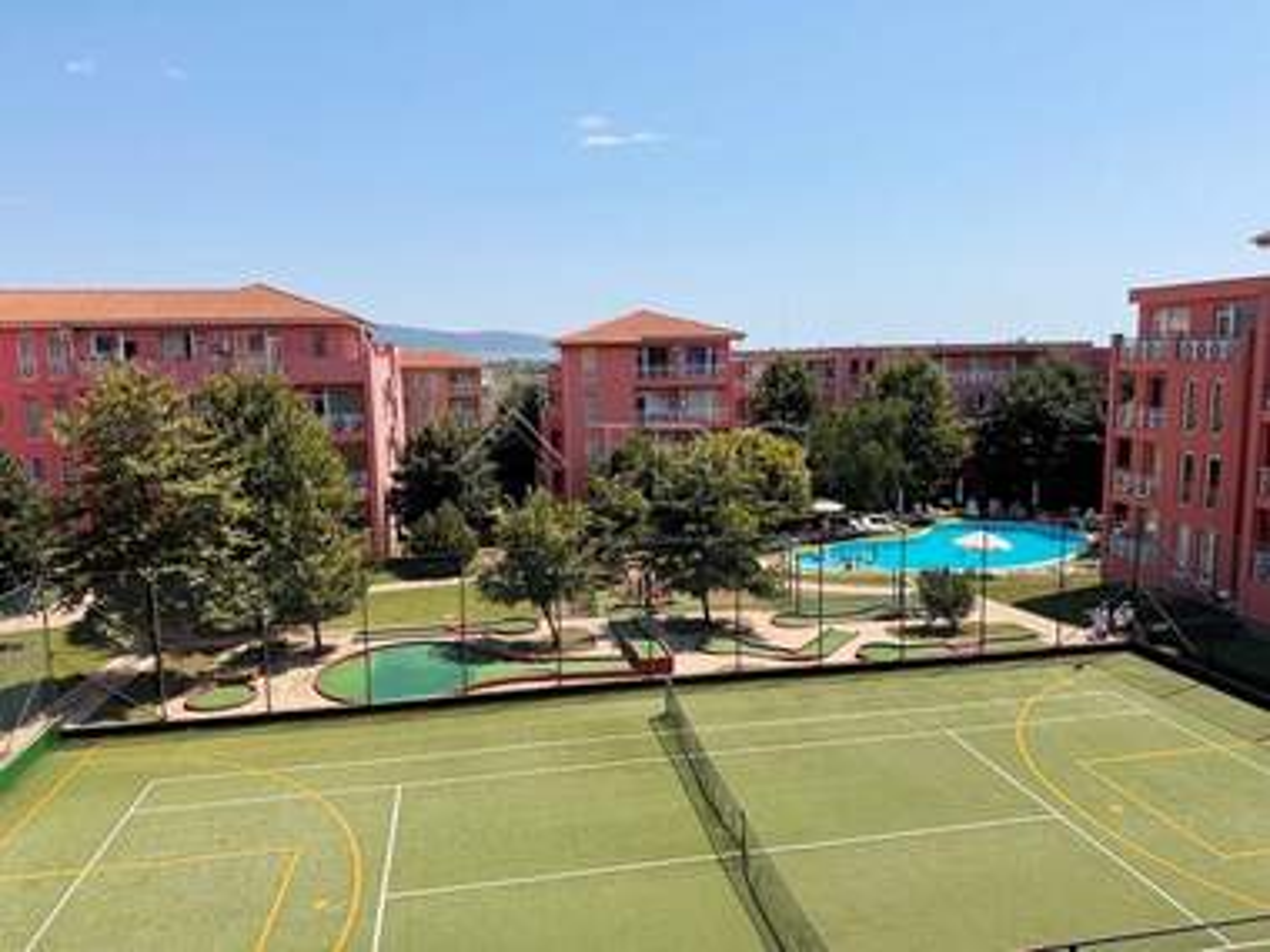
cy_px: 476
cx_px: 635
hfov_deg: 71.6
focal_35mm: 24
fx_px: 881
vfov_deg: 56.8
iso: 80
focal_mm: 6.76
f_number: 1.78
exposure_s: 1/5814
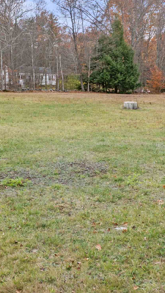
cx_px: 96
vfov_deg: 38.5
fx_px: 420
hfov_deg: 22.2
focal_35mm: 54
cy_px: 135
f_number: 2.8
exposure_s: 1/1250
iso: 170
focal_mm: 12.29
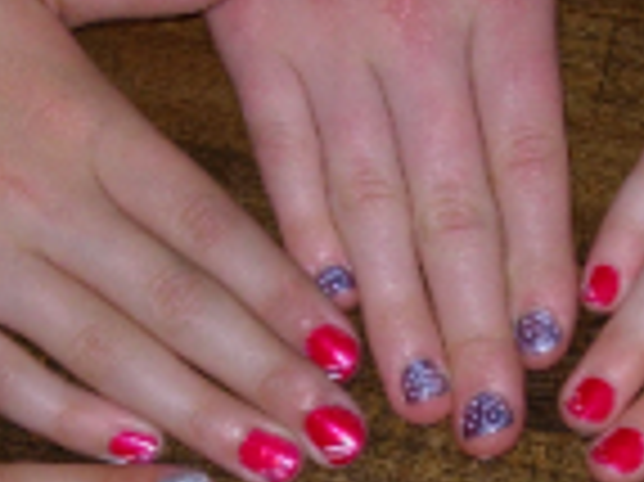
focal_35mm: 136
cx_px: 549
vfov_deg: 10.7
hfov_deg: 14.4
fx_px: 2528
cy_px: 608
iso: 79
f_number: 2.8
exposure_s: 1/64
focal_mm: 7.8
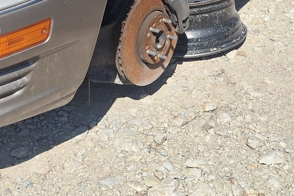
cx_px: 105
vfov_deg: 15.6
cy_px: -82
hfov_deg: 24.7
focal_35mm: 82
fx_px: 669
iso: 32
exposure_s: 1/2695
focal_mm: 4.69
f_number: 1.8
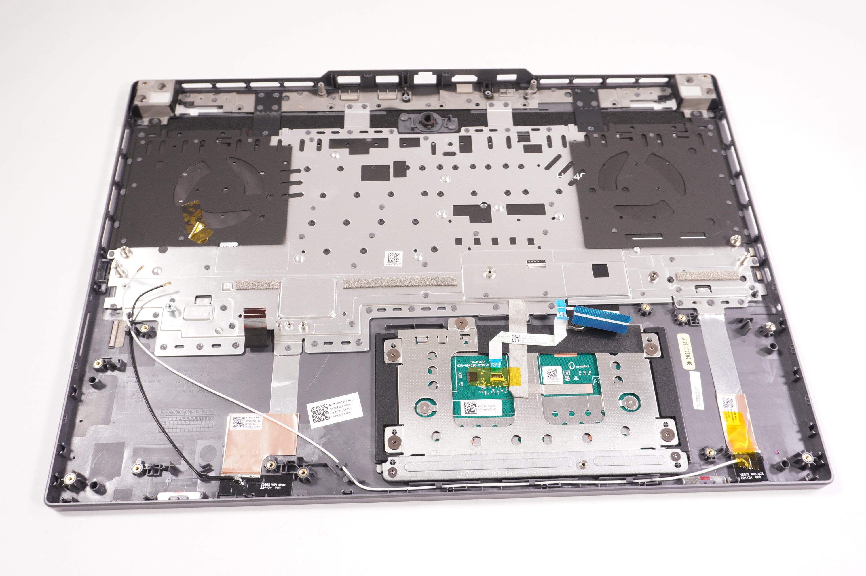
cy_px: 288
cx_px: 433
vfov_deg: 41.6
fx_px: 757
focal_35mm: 32
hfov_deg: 59.5
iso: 800
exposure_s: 1/160
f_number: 5.6
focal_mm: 21
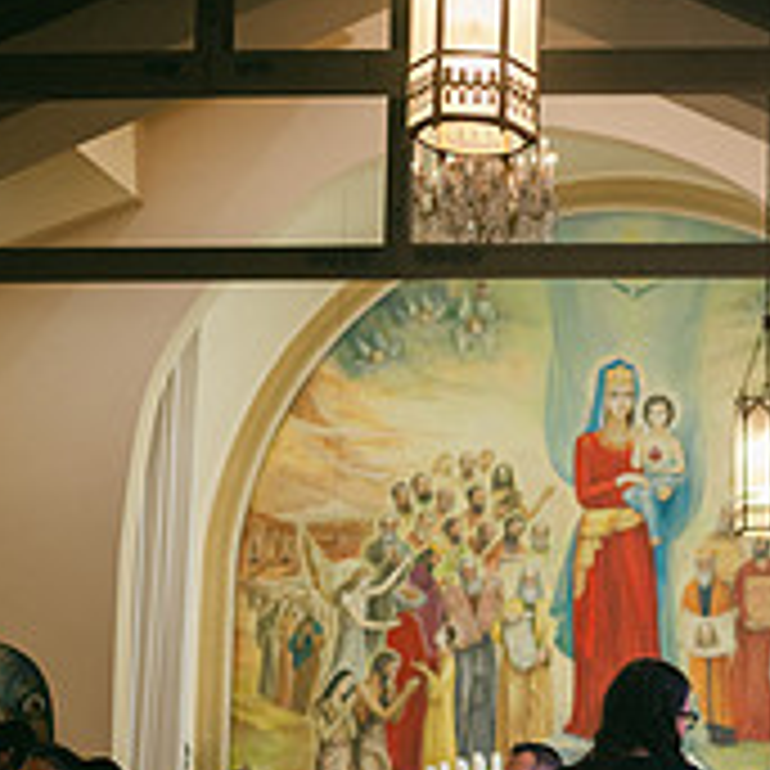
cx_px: 982
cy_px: 664
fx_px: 2542
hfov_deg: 16.4
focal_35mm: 101
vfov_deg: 17.0
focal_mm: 35
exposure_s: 1/500
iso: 400
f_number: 1.2
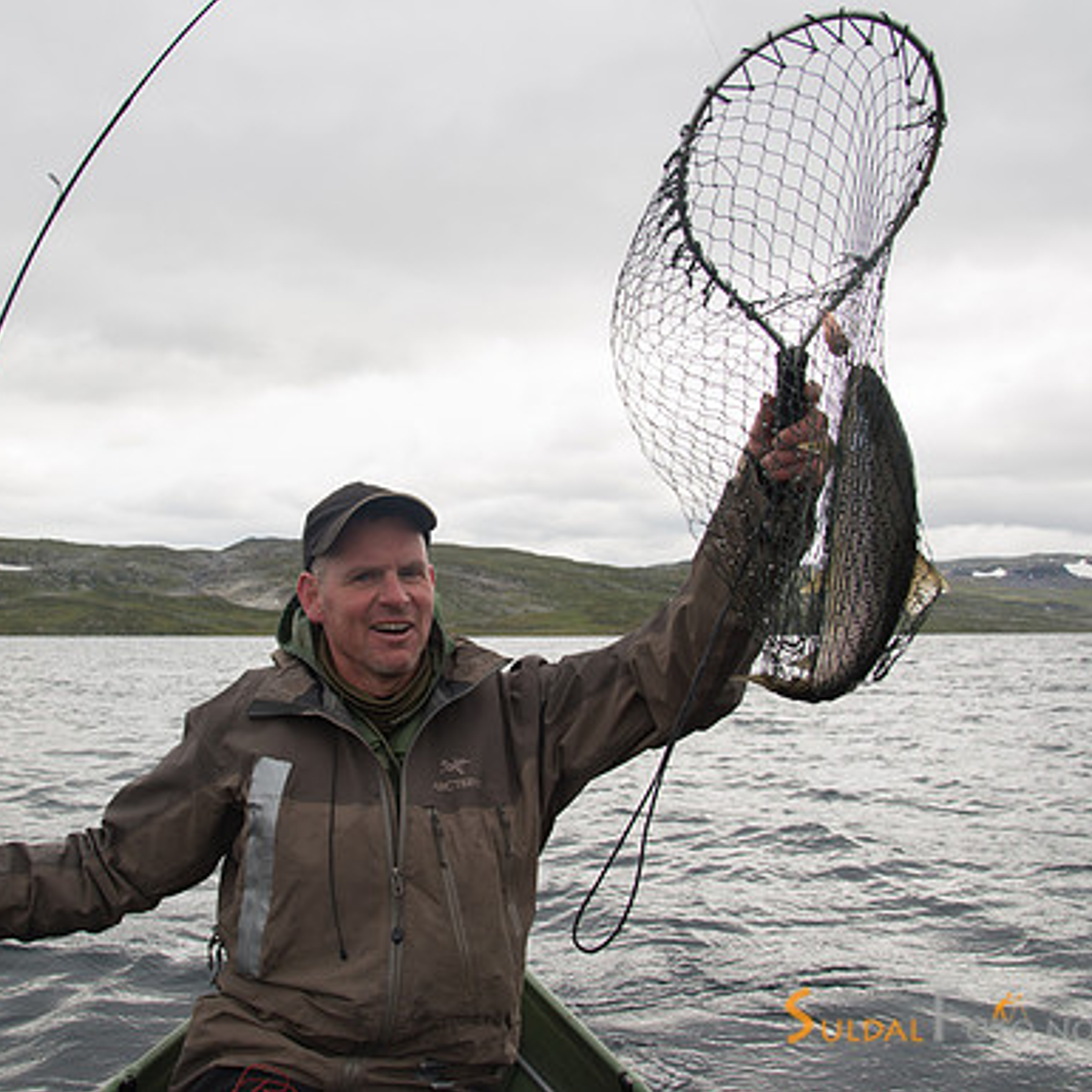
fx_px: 1142
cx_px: 397
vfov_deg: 51.1
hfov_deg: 50.5
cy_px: 546
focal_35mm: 32
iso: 100
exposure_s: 1/125
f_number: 8
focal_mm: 24
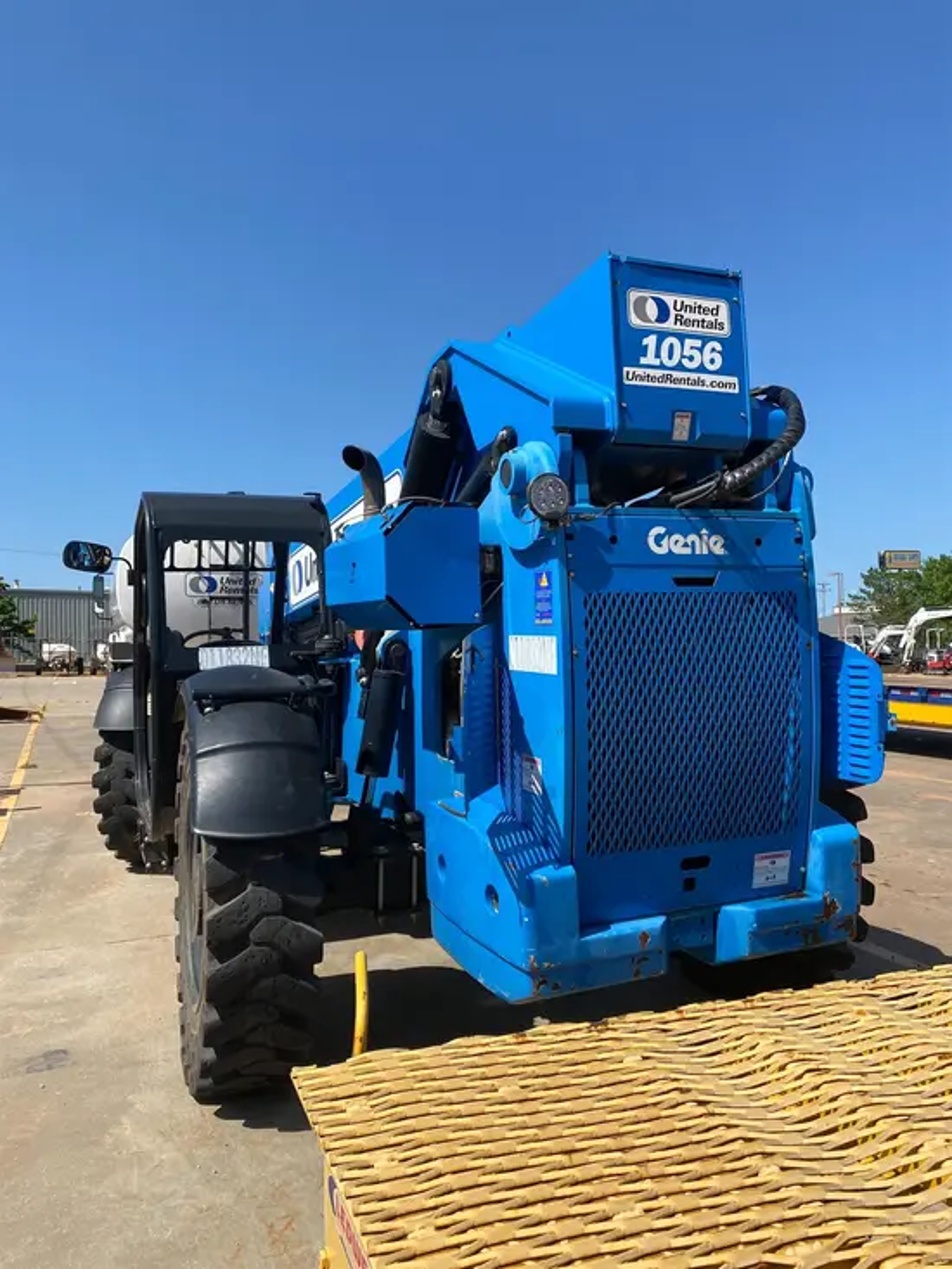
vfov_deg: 67.3
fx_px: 953
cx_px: 476
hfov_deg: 53.1
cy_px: 634
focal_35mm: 26
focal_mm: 4.25
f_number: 1.8
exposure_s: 1/2625
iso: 32
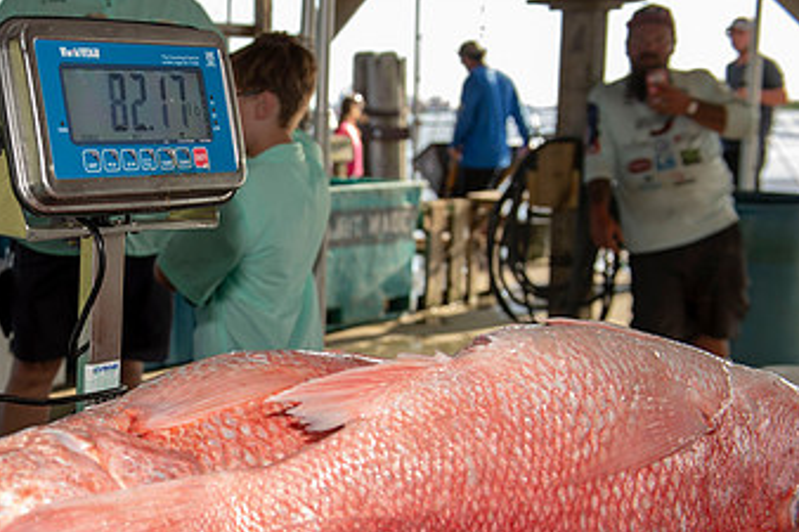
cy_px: 336
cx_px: 118
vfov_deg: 22.5
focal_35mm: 60
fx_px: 1331
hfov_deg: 32.2
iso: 64
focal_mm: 35
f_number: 5
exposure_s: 1/125
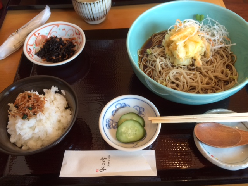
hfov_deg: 61.7
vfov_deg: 48.2
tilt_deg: -57.8
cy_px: 93
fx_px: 208
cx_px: 124
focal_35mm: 29
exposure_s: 1/30
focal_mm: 4.15
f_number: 2.2
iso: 40
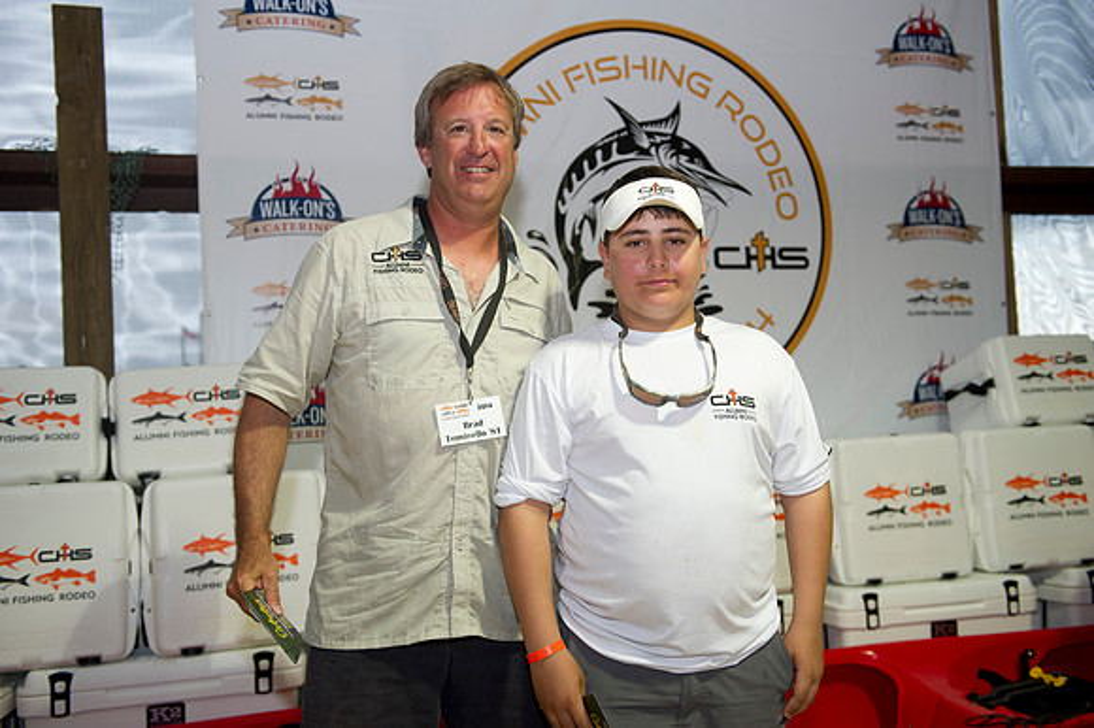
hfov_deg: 53.2
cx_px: 547
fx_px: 1093
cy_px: 364
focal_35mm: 36
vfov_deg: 36.8
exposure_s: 1/250
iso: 500
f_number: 3.5
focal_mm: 36
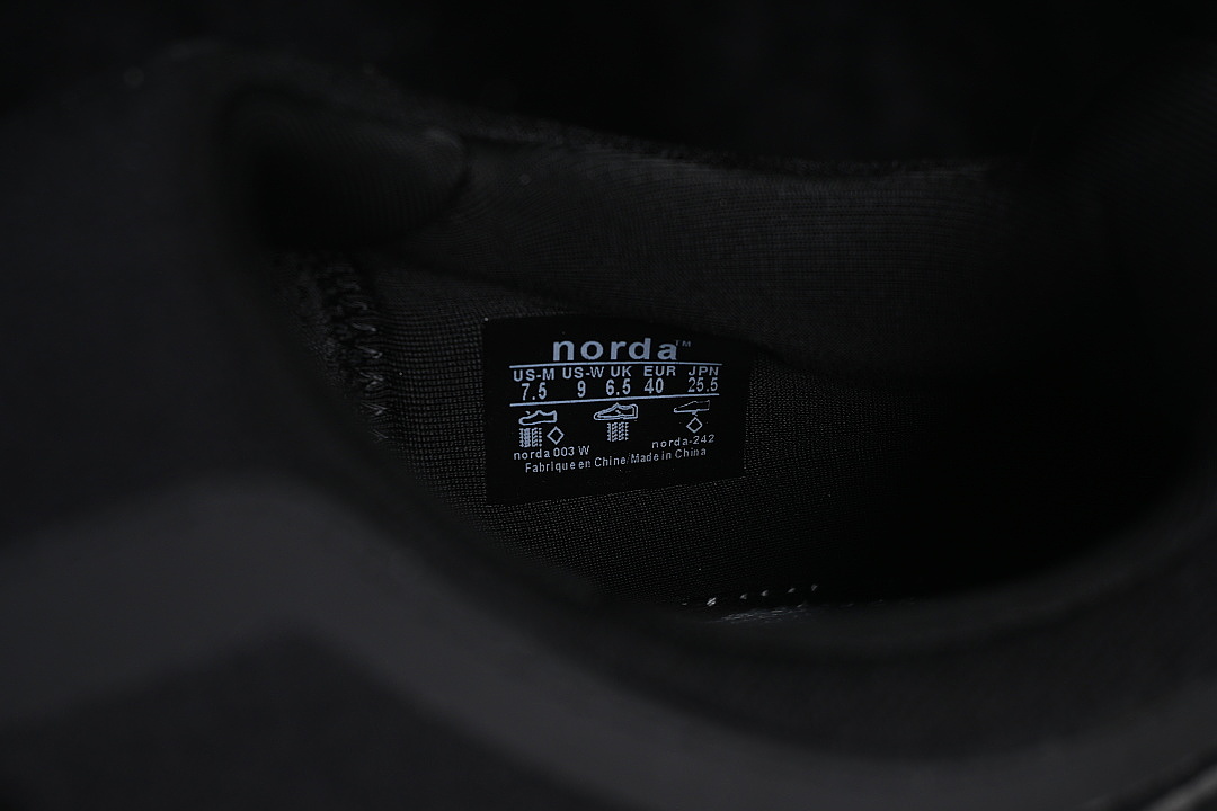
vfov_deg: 18.2
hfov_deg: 27.0
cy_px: 406
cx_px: 608
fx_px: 2535
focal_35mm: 75
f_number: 6.3
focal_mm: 50
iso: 160
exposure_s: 1/50
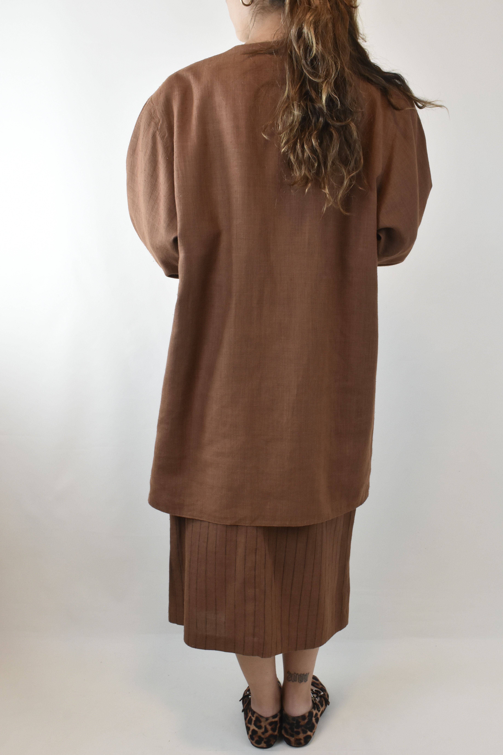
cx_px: 252
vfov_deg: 53.1
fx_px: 755
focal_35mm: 36
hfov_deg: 36.9
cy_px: 378
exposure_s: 1/50
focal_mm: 24
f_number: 11
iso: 1000
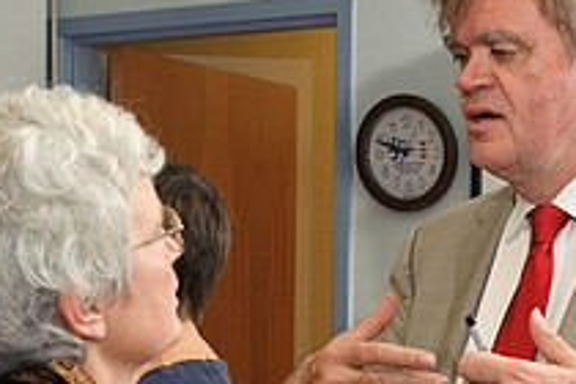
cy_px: 299
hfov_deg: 21.1
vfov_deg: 14.5
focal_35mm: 94
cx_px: 540
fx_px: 1504
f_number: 5.6
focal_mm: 34
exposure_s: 1/125
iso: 800
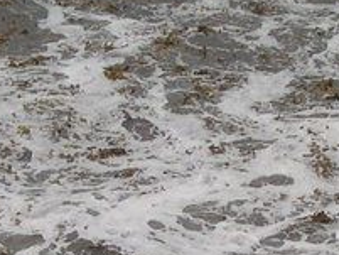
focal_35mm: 189
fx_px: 1852
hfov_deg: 10.5
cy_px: 208
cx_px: 177
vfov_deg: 7.9
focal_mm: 8
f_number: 7.6
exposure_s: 1/107
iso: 100
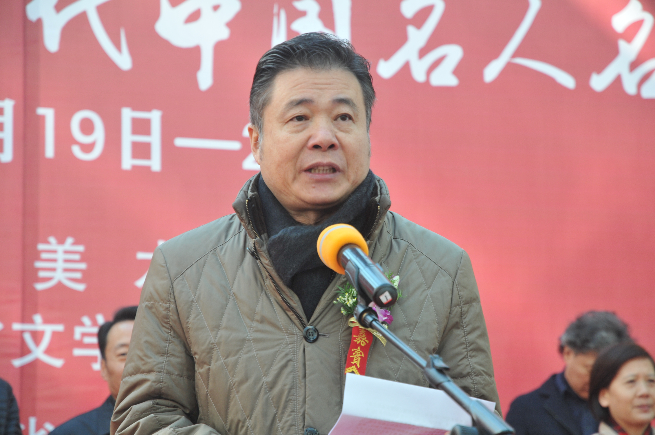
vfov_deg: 10.7
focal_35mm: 128
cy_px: 218
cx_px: 328
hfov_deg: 16.1
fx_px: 2317
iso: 320
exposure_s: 1/60
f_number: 5.6
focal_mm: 85
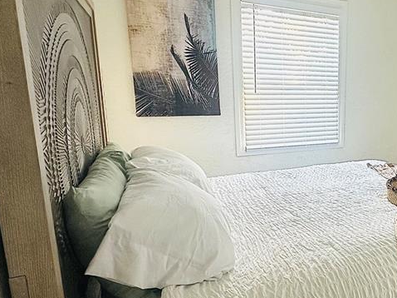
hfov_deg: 54.1
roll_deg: -1.5
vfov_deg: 46.8
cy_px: 151
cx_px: 340
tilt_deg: -11.4
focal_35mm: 30
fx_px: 344
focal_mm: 2.22
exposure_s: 1/99
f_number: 2.2
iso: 160
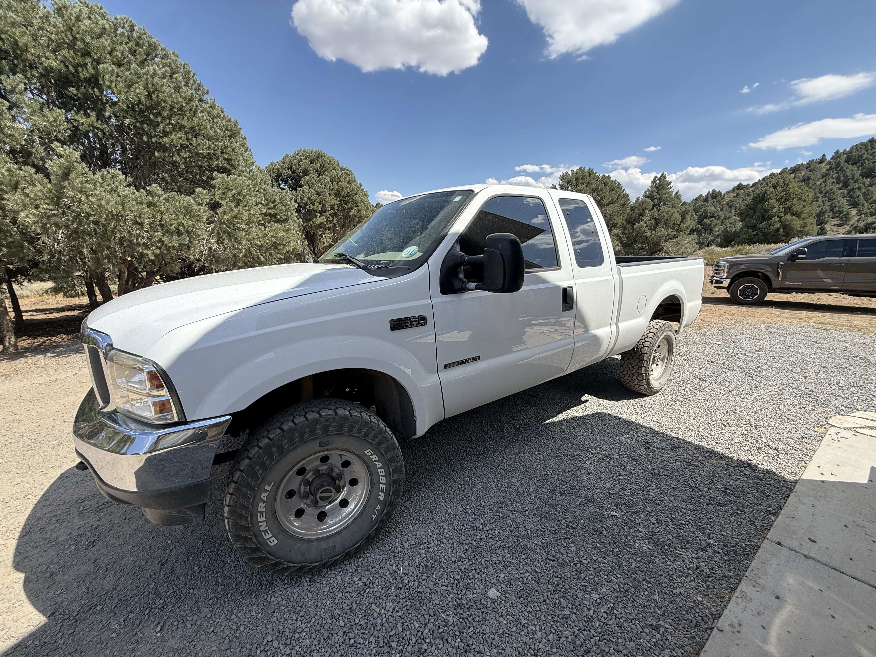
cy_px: 328
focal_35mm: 14
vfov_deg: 85.7
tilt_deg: -13.2
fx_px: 354
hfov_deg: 102.1
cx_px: 438
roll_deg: -1.5
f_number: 2.2
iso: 50
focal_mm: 2.22
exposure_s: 1/1068
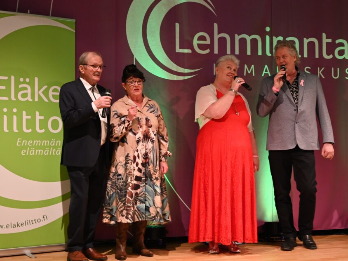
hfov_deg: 32.7
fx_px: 593
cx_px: 188
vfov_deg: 24.8
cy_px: 131
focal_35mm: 59
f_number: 4
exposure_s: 1/60
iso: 3200
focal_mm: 54
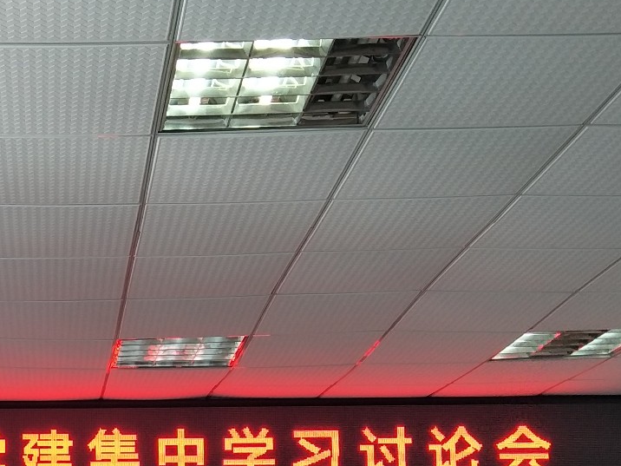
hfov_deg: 27.4
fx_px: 1202
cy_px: 514
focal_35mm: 67
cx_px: 7
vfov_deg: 20.9
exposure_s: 1/33
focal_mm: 4.1
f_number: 1.7
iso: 132
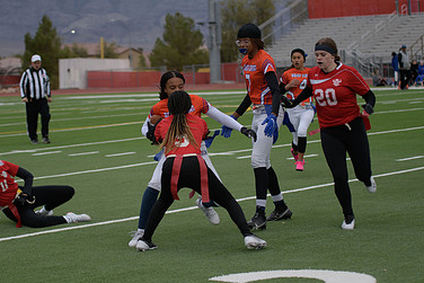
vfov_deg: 12.7
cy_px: 154
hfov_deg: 18.9
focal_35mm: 108
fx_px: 1272
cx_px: 175
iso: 160
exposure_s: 1/200
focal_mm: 70
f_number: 2.8
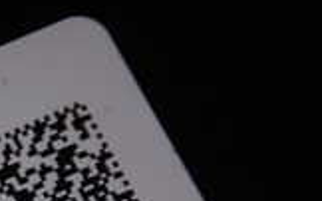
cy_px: 406
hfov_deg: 11.9
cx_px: -268
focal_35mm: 161
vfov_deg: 7.8
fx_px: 1412
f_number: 8
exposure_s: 1/40
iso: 100
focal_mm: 7.31
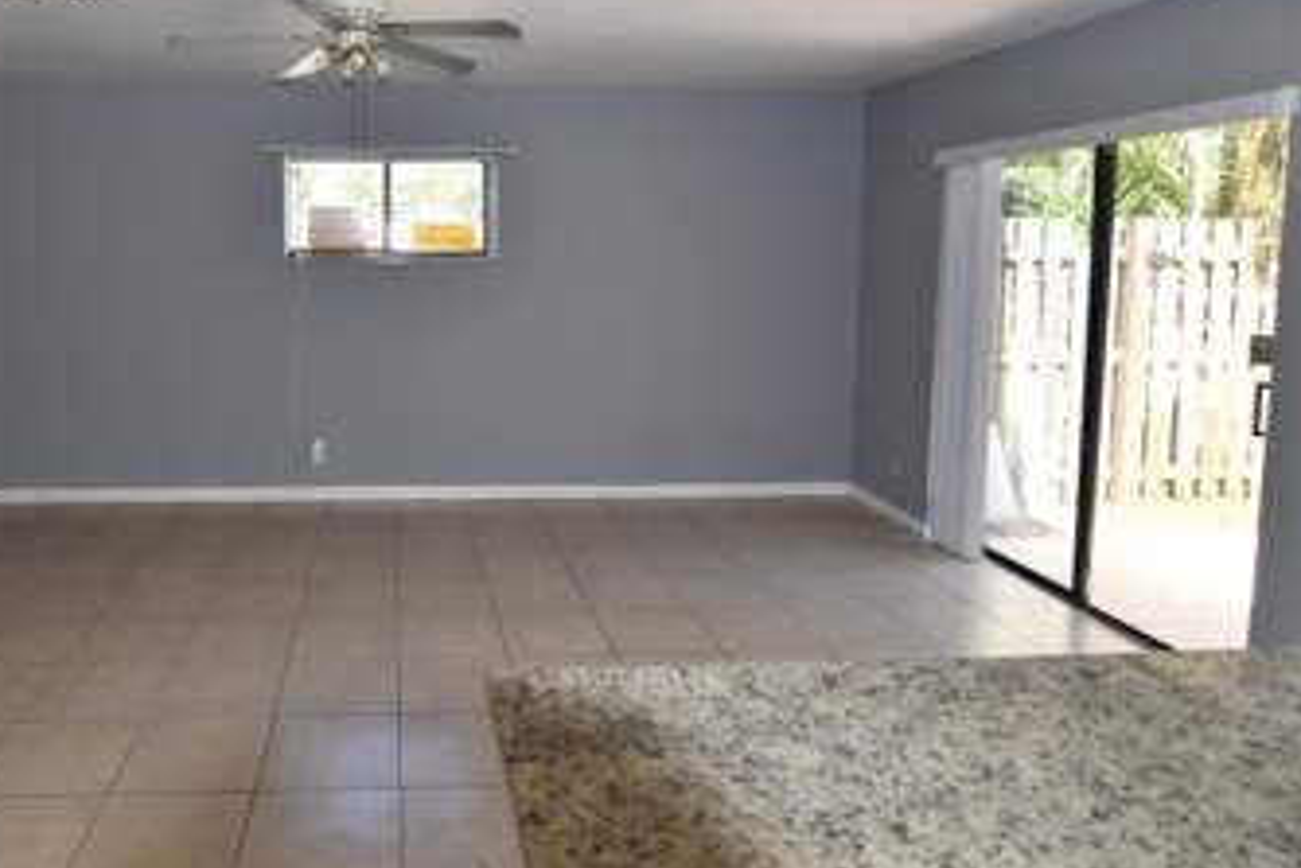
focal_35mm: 24
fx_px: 857
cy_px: 319
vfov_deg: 53.1
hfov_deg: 72.3
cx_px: 440
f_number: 4.5
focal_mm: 11
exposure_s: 1/200
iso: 800
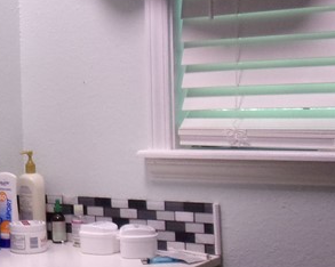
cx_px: -54
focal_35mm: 82
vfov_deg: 18.7
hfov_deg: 21.8
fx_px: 812
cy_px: 129
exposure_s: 1/34
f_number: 3.3
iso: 180
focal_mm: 4.3
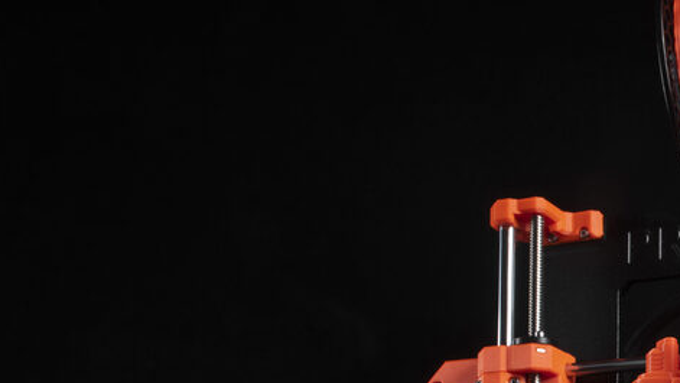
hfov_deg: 29.3
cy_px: 567
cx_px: 767
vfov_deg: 17.1
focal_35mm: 64
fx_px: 1154
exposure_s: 2.5
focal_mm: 24
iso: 100
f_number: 16
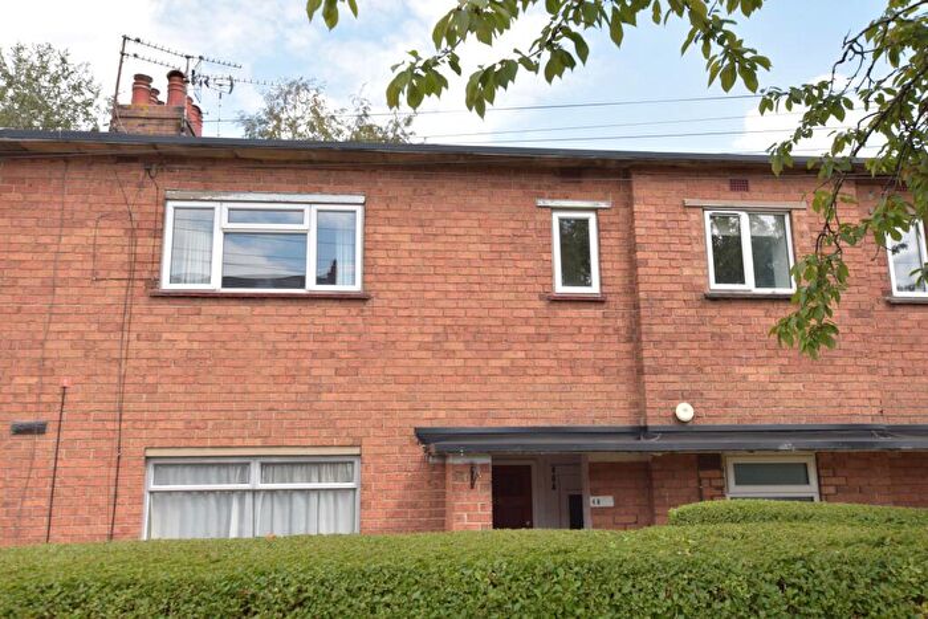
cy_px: 310
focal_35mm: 30
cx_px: 464
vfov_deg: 43.6
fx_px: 773
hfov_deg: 61.9
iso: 100
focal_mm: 20
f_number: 5.6
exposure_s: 1/125
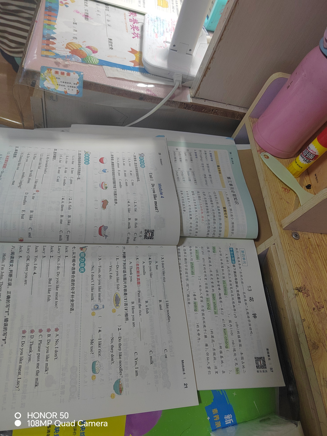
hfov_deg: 58.9
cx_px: 164
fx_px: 290
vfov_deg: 73.9
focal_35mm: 23
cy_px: 218
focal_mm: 5.52
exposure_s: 1/60
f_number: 1.9
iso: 1266
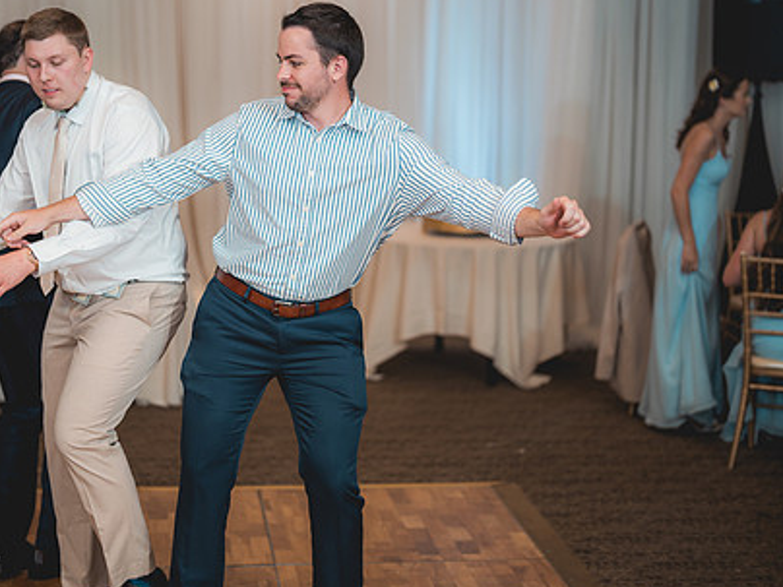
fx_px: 1561
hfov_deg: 28.1
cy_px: 228
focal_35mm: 69
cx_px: 310
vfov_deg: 21.3
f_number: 1.2
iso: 80
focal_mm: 50
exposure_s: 1/250
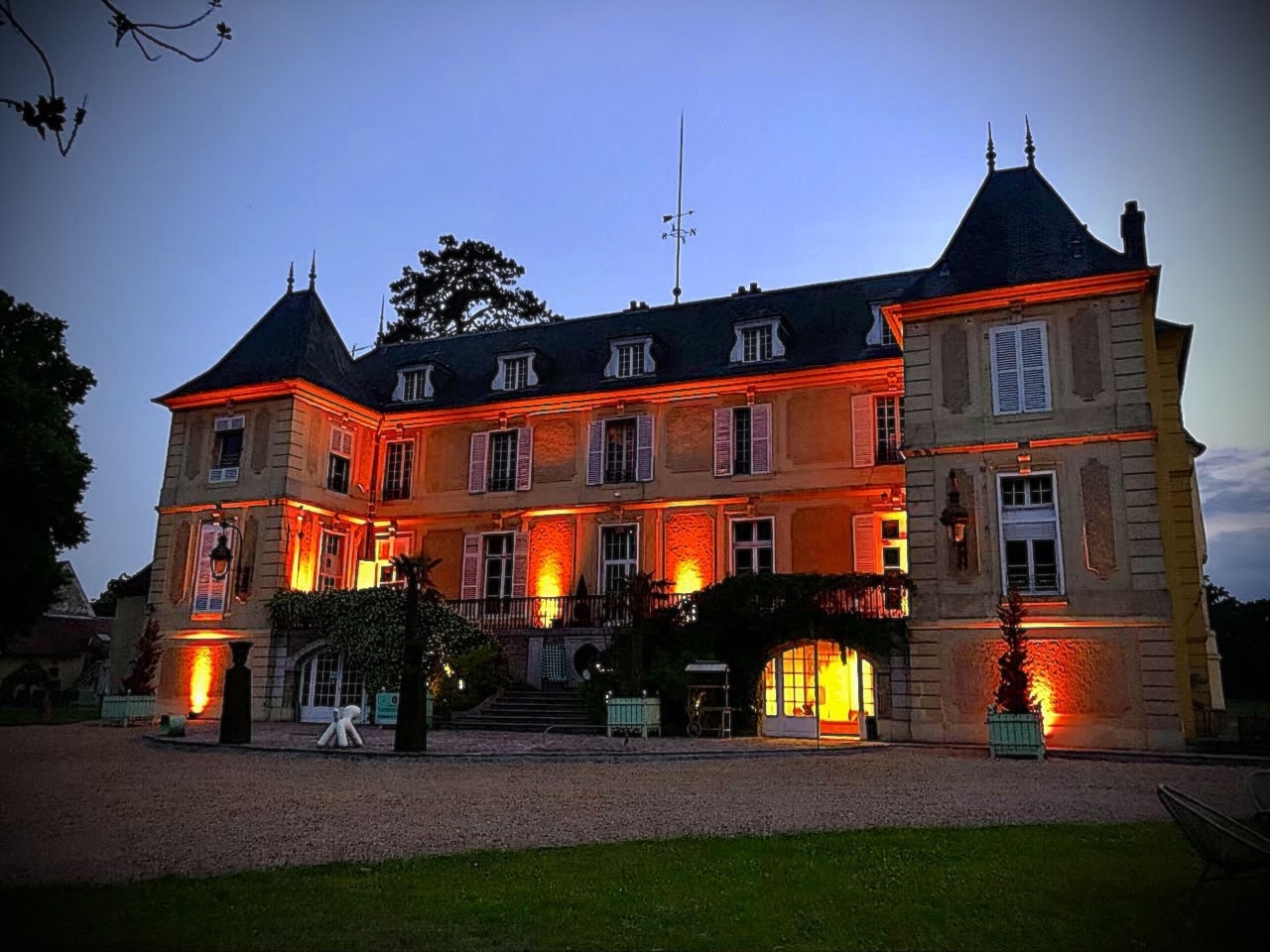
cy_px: 476
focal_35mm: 28
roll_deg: -0.2
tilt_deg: +13.9
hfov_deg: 63.4
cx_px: 635
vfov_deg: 49.7
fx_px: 1027
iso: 100
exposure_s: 1/4
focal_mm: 4
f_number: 1.8
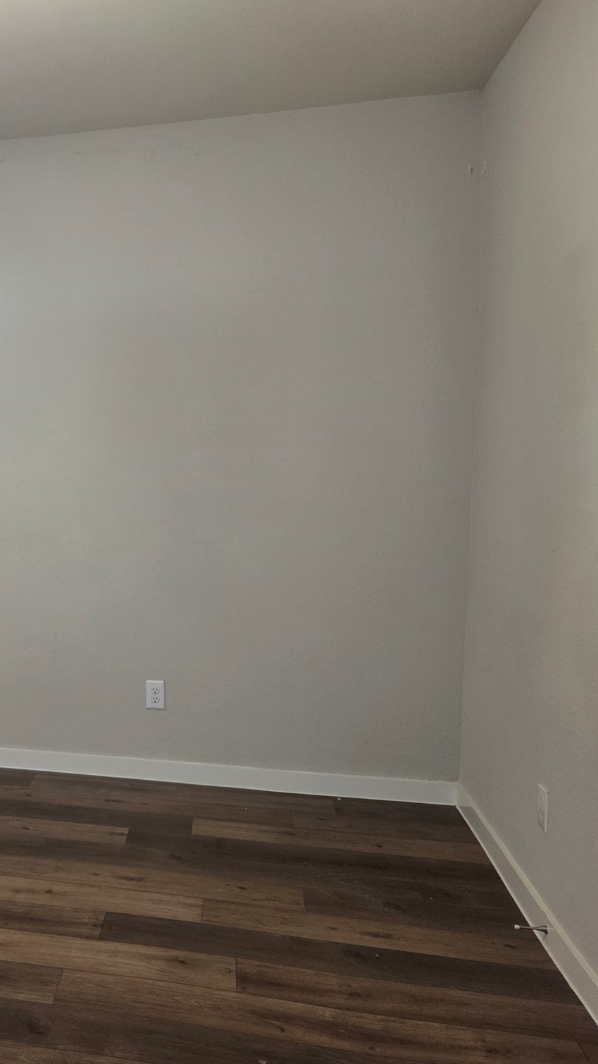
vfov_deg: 58.0
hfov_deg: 31.3
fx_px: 958
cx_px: -39
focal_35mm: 34
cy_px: 537
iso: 250
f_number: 1.8
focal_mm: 5.4
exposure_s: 1/120
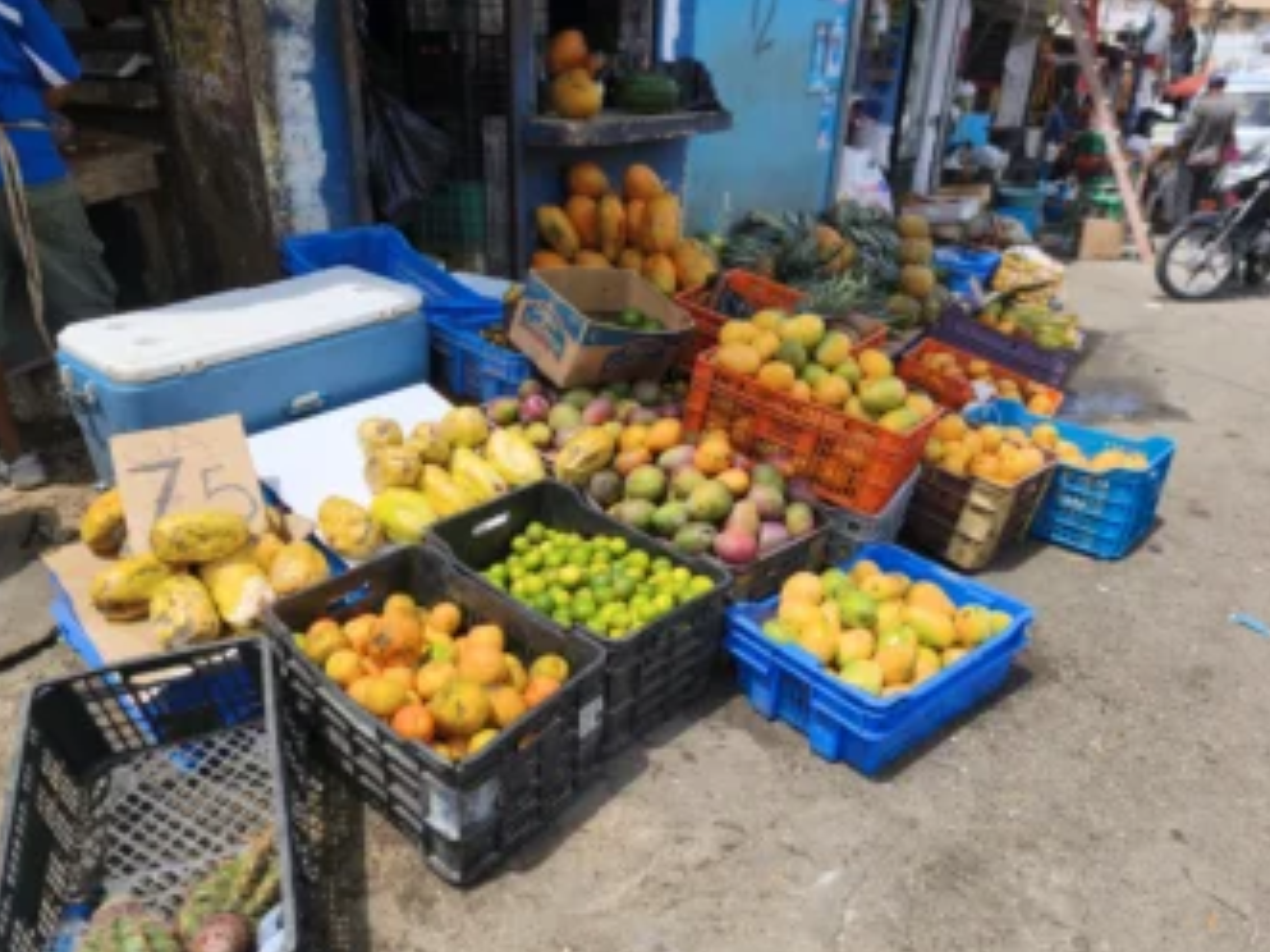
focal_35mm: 25
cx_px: 618
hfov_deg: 69.4
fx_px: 917
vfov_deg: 54.8
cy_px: 511
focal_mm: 5.35
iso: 50
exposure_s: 1/2038
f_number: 1.7
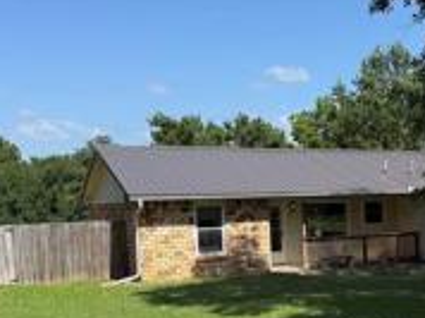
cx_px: 356
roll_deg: +2.3
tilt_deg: -3.5
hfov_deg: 34.2
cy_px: 232
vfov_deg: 26.7
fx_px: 662
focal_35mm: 54
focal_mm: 6.76
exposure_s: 1/3759
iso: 80
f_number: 1.78
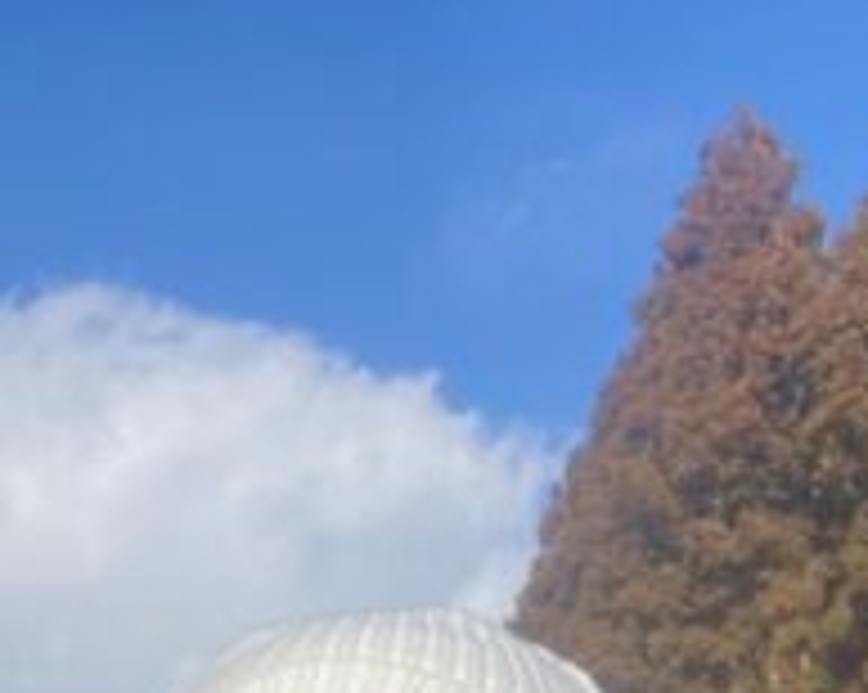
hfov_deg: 19.3
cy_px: 1166
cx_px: -216
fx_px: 2387
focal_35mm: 93
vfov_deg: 14.8
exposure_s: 1/525
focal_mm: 2.71
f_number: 2.2
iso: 25
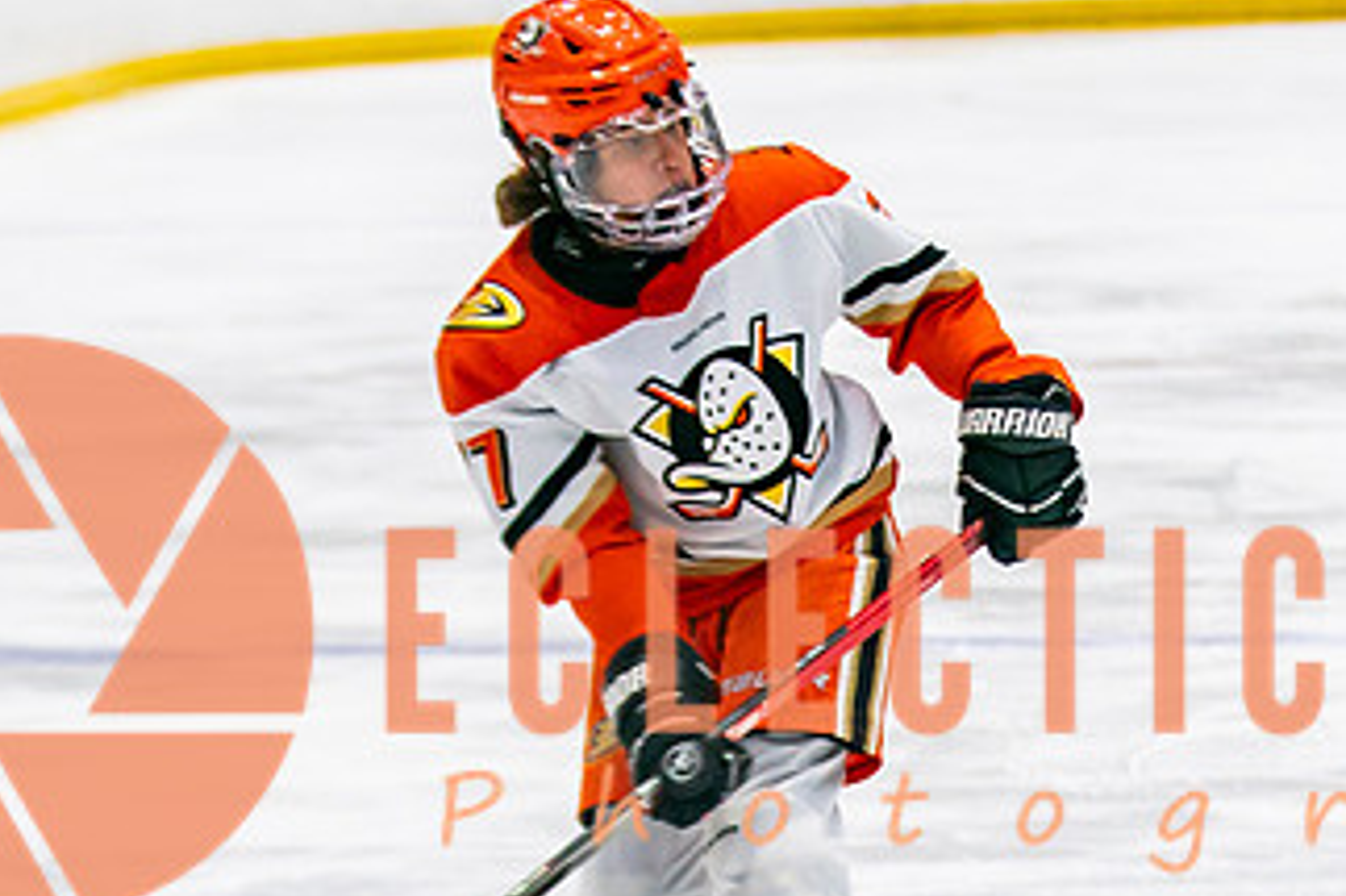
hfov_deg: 6.5
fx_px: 11808
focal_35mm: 316
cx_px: 899
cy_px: 968
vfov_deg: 4.3
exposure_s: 1/640
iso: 640
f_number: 2.8
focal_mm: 88
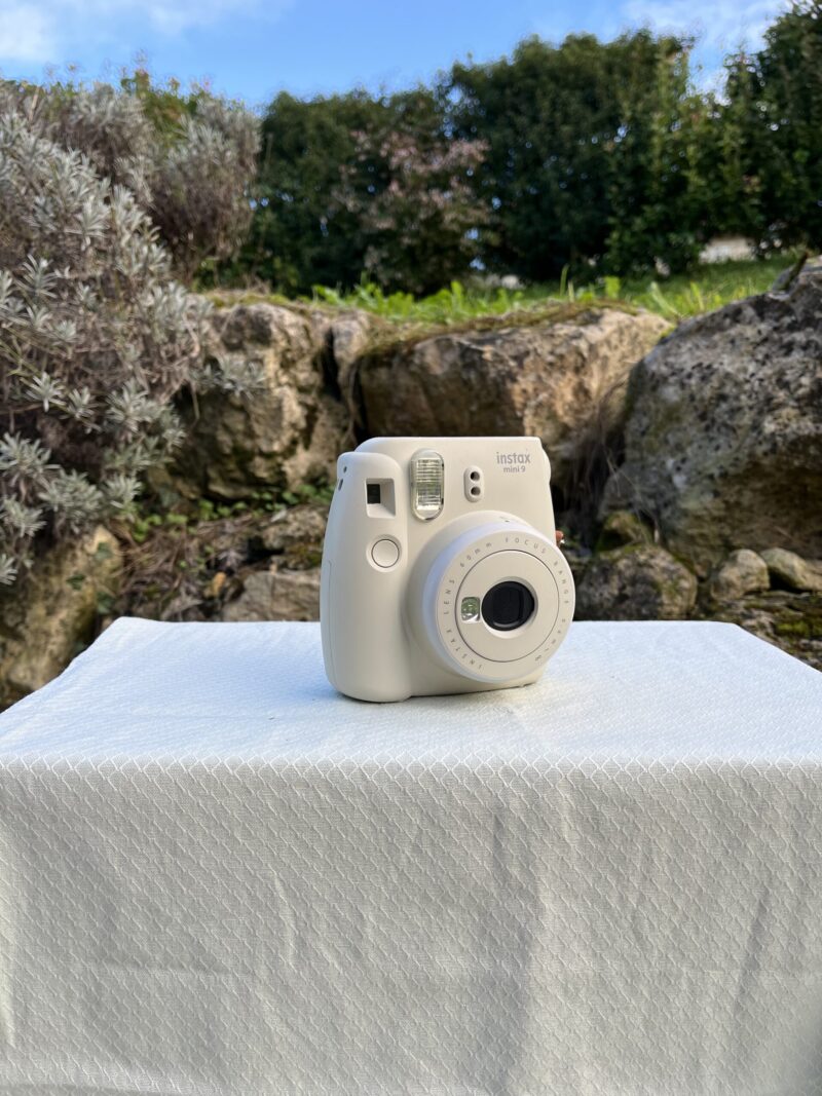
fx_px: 823
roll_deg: +1.8
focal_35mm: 26
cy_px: 548
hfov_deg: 53.1
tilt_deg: -3.7
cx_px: 411
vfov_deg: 67.3
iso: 50
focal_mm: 5.1
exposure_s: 1/539
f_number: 1.6
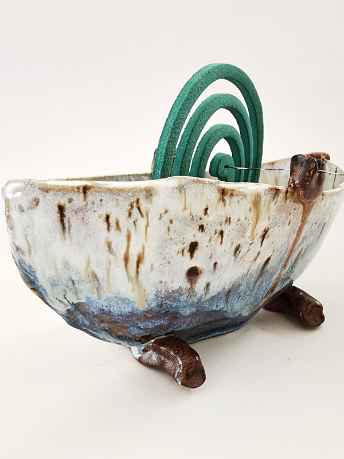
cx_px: 172
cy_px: 230
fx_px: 358
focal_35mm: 27
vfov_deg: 65.3
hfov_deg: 51.4
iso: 200
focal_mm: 2.26
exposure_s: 1/50
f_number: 2.2
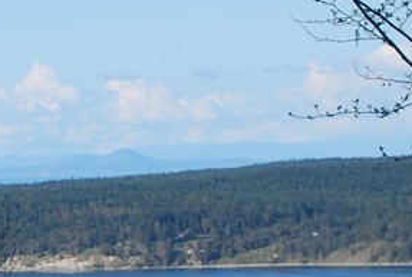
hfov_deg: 6.5
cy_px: 172
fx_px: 3567
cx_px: -276
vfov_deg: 4.4
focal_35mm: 311
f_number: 8
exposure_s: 1/250
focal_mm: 55
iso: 100
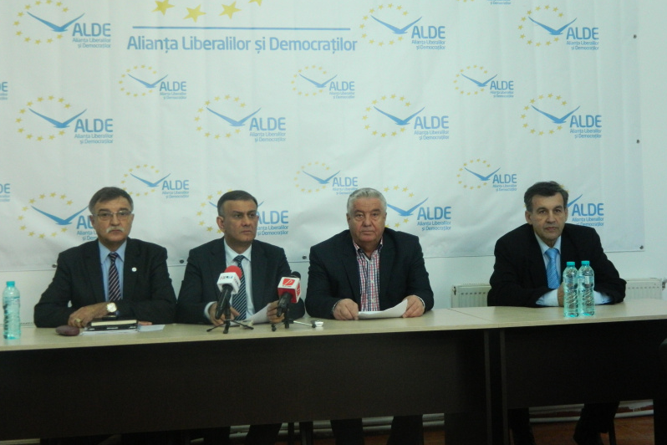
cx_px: 328
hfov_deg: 39.6
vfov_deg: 27.0
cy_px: 226
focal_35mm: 50
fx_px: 926
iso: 400
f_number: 3.6
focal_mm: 8.4
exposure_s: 1/50
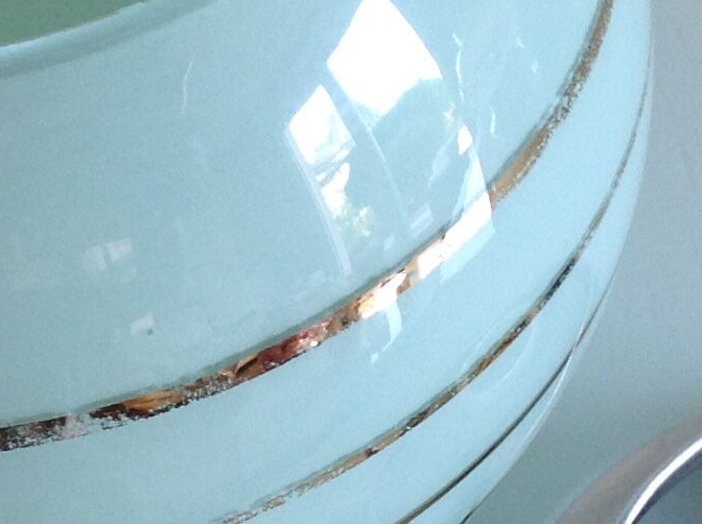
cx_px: 306
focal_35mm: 135
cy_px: 210
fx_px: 2734
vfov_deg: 11.0
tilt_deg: -51.5
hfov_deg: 14.6
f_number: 2.4
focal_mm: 4.28
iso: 64
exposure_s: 1/15
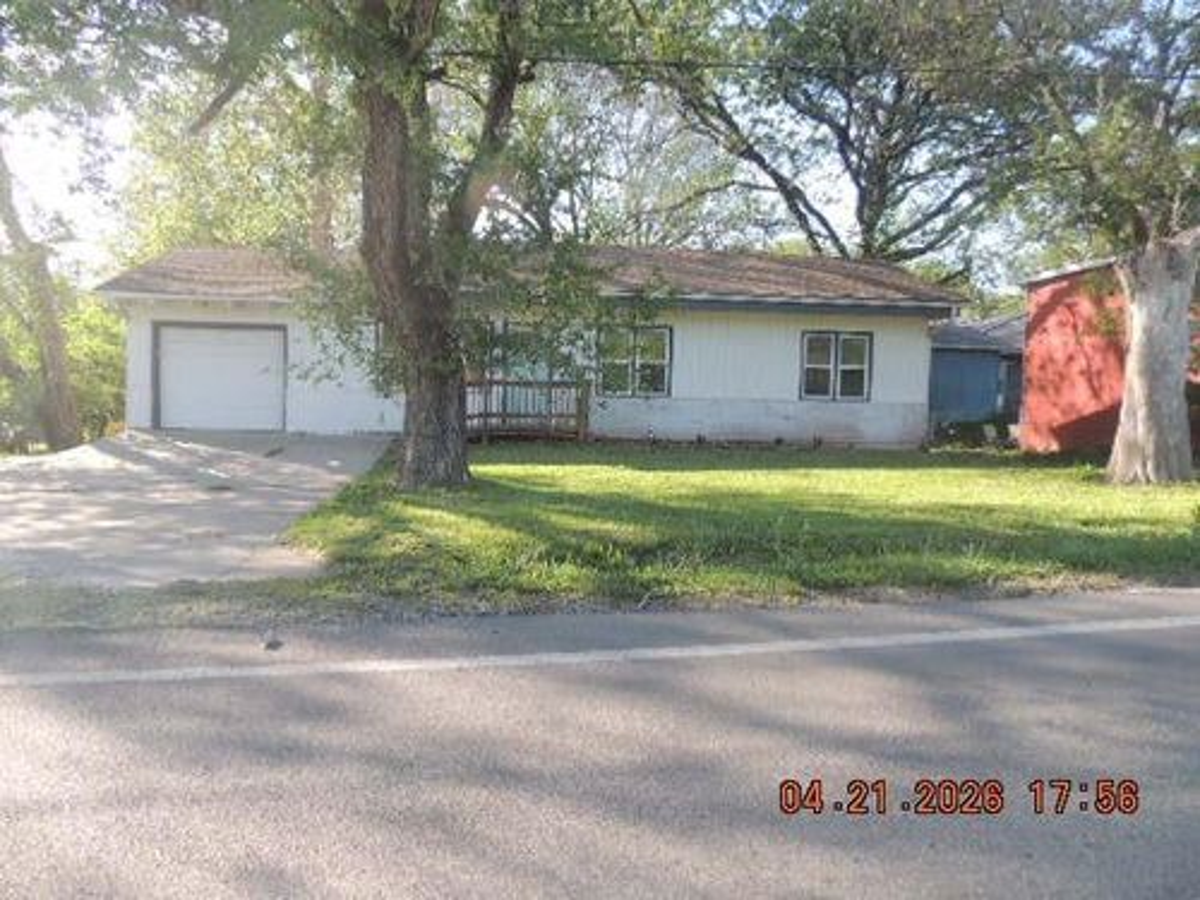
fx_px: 832
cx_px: 600
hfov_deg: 71.6
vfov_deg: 56.8
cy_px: 450
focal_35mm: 24
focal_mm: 4.3
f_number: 3
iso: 100
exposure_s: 1/250
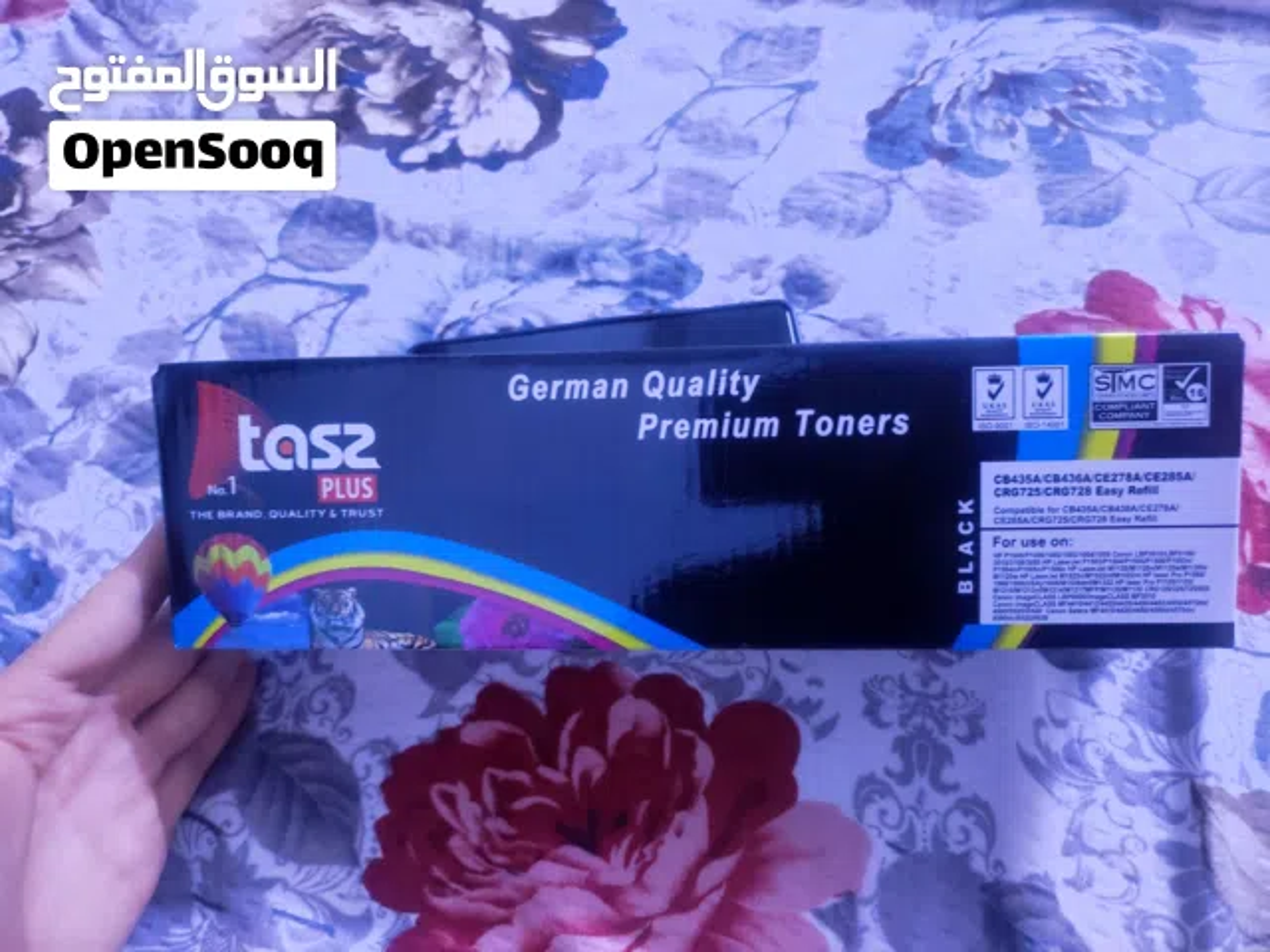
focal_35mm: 25
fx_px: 917
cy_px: 476
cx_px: 635
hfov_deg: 69.4
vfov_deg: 54.9
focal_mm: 4.7
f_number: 1.79
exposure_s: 1/33
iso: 1274
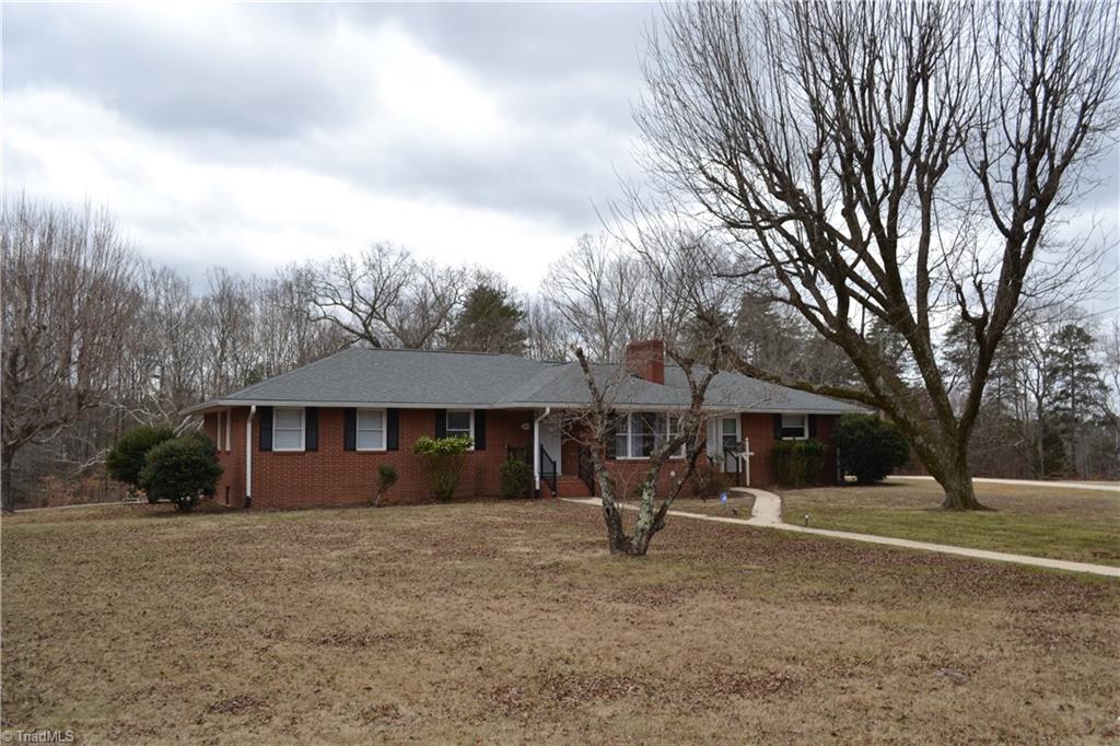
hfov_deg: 61.9
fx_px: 933
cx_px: 560
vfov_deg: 43.6
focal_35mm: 30
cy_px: 373
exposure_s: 1/200
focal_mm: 20
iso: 100
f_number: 6.3
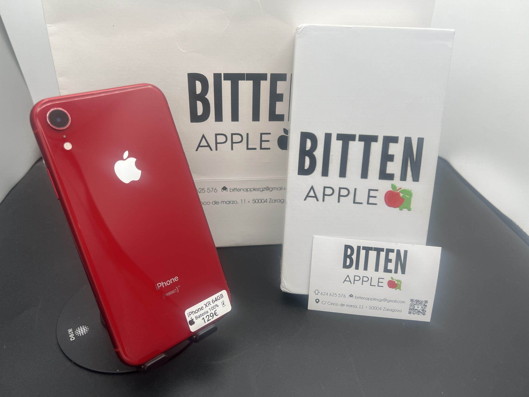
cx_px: 264
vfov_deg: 53.1
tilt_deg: -33.0
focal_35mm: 26
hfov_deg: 67.3
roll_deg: -1.7
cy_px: 198
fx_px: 397
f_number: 1.5
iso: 50
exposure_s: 1/466
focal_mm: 5.7
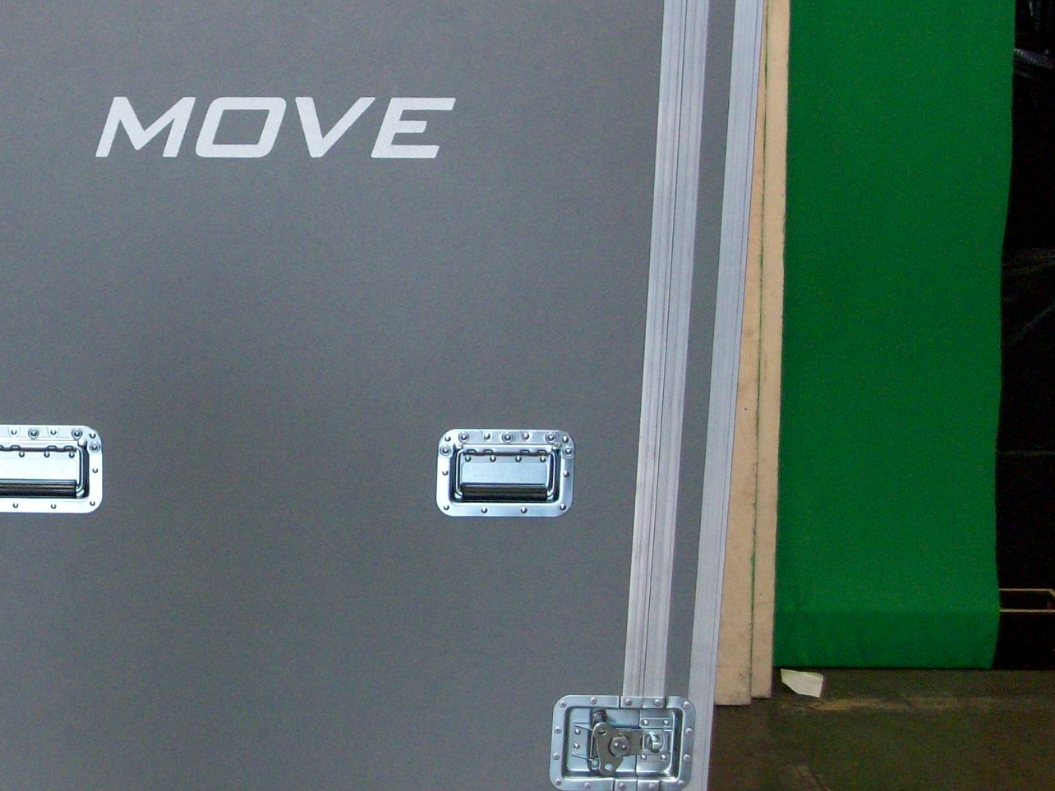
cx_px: 221
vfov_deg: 21.9
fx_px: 2042
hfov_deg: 28.4
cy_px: 329
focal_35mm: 67
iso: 160
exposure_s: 1/68.6
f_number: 3.2
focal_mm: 7.1
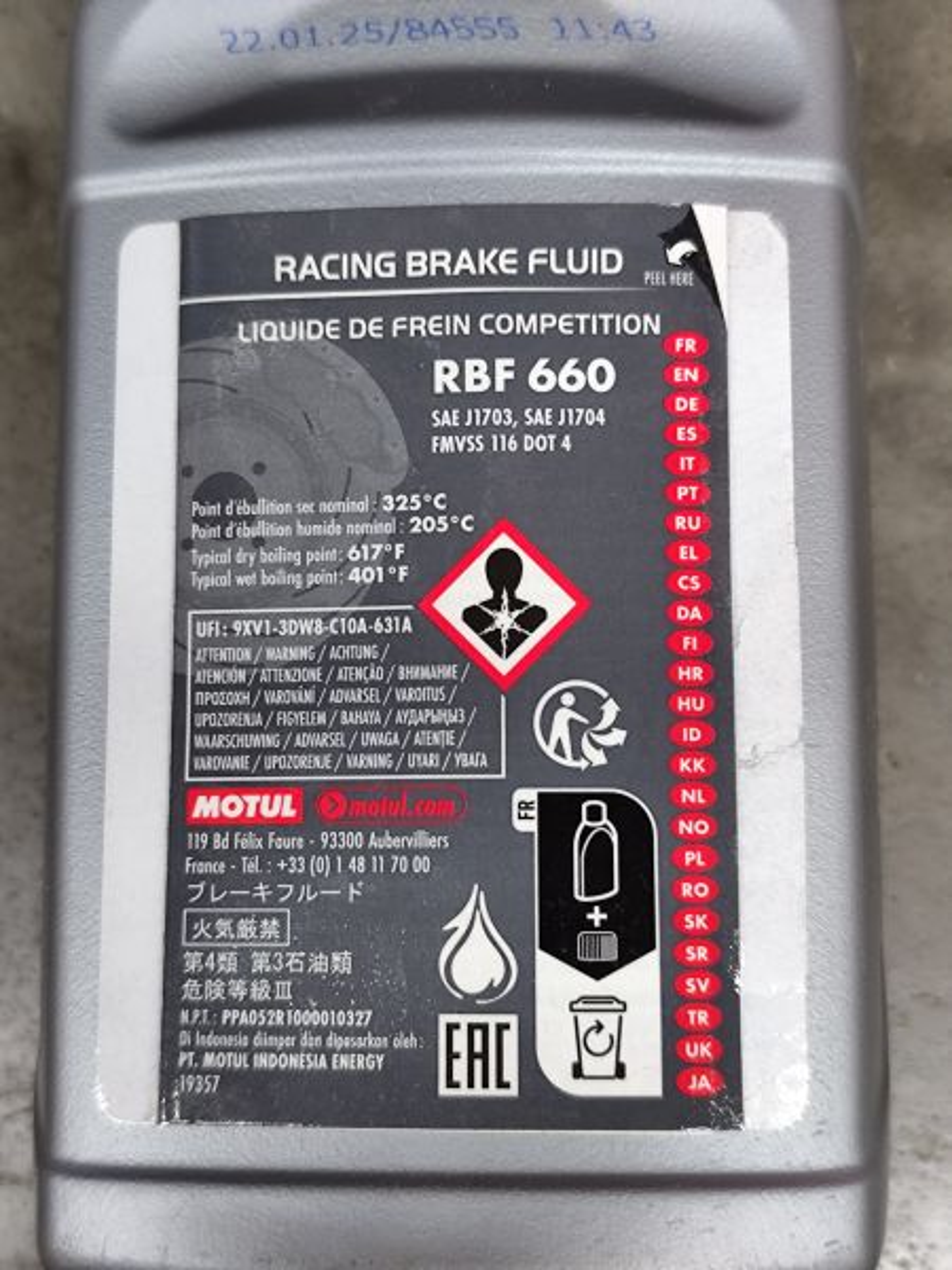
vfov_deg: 41.2
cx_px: 476
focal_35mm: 46
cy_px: 635
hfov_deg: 31.5
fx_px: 1687
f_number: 1.65
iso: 640
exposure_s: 1/25
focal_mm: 6.19
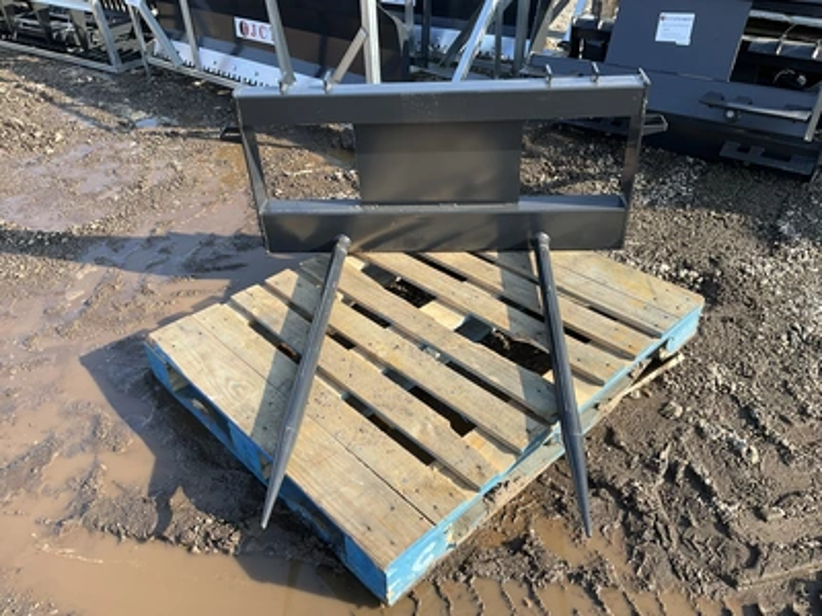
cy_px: 308
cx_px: 411
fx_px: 689
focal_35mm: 29
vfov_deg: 48.2
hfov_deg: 61.7
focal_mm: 3
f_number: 1.8
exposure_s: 1/534
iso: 25
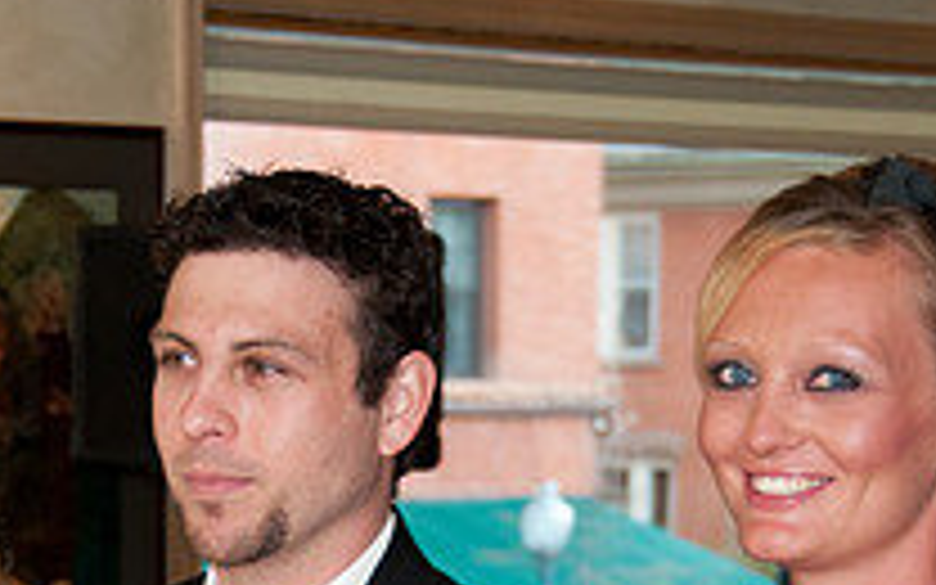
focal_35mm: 196
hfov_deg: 10.7
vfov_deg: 6.6
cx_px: 315
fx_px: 5000
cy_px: 835
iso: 400
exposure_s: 1/60
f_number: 4.5
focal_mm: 46
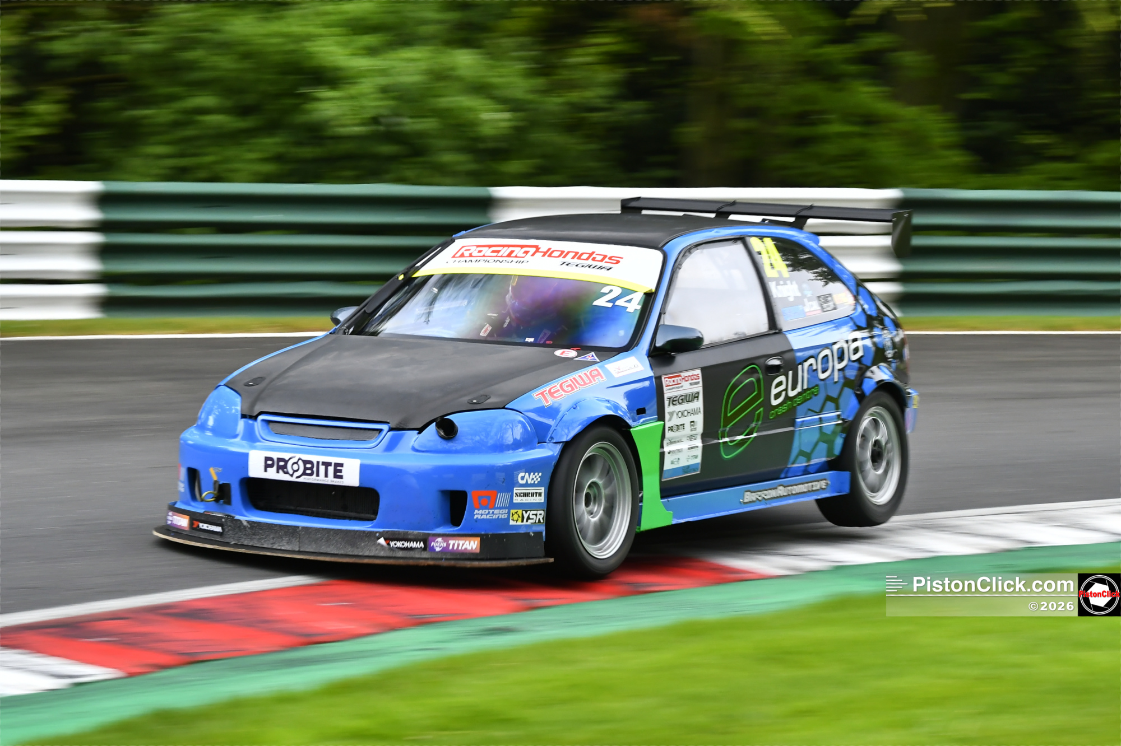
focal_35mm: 142
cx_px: 560
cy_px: 373
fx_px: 4436
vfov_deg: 9.6
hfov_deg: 14.4
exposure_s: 1/125
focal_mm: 95
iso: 900
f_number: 6.3
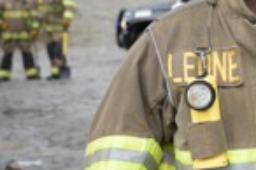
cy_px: 41
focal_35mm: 127
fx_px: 902
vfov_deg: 10.7
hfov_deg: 15.3
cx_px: 347
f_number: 4
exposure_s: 1/125
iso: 800
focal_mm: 37
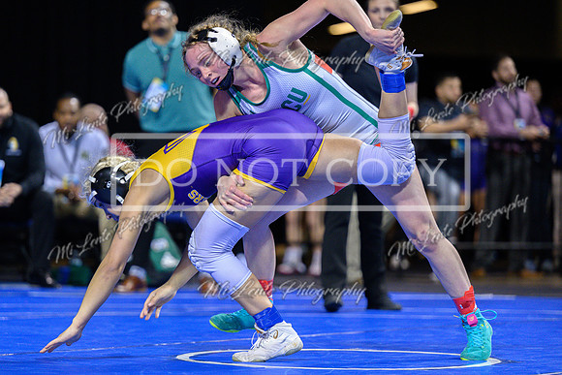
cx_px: 250
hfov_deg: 12.7
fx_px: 2529
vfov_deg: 8.5
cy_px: 217
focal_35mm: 162
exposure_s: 1/800
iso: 2500
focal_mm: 140
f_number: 2.8
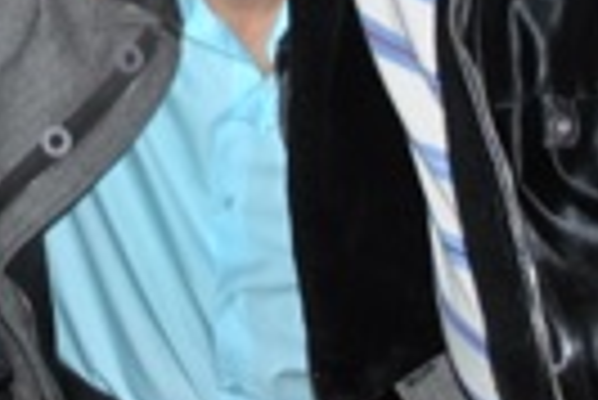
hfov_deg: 17.3
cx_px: 85
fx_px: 1946
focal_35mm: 117
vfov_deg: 11.2
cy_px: -225
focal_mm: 20
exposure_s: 1/60
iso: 200
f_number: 3.8
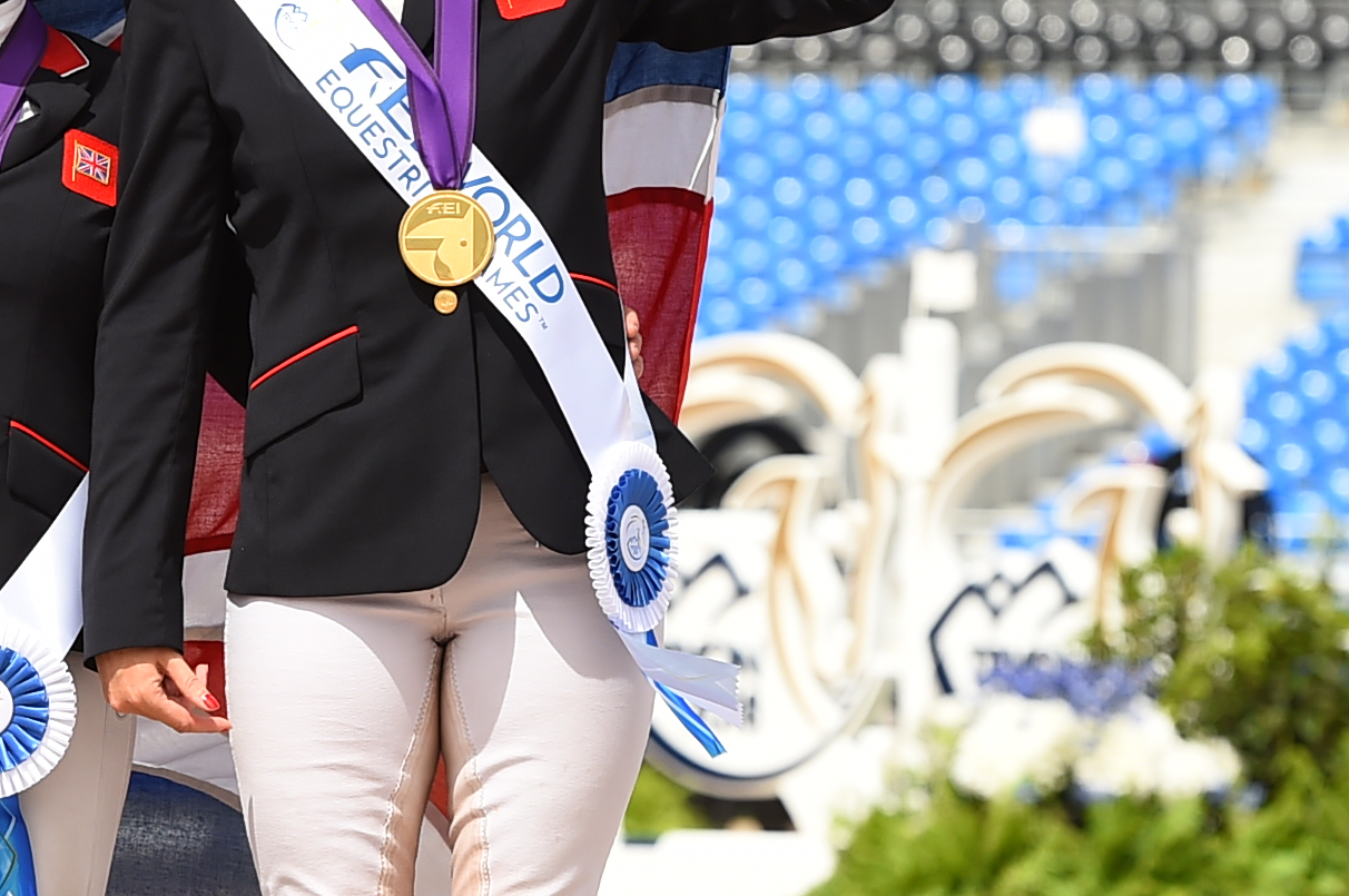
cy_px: 447
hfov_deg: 4.2
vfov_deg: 2.8
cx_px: -19
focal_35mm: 488
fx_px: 18264
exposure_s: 1/1600
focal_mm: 160
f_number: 6.3
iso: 280
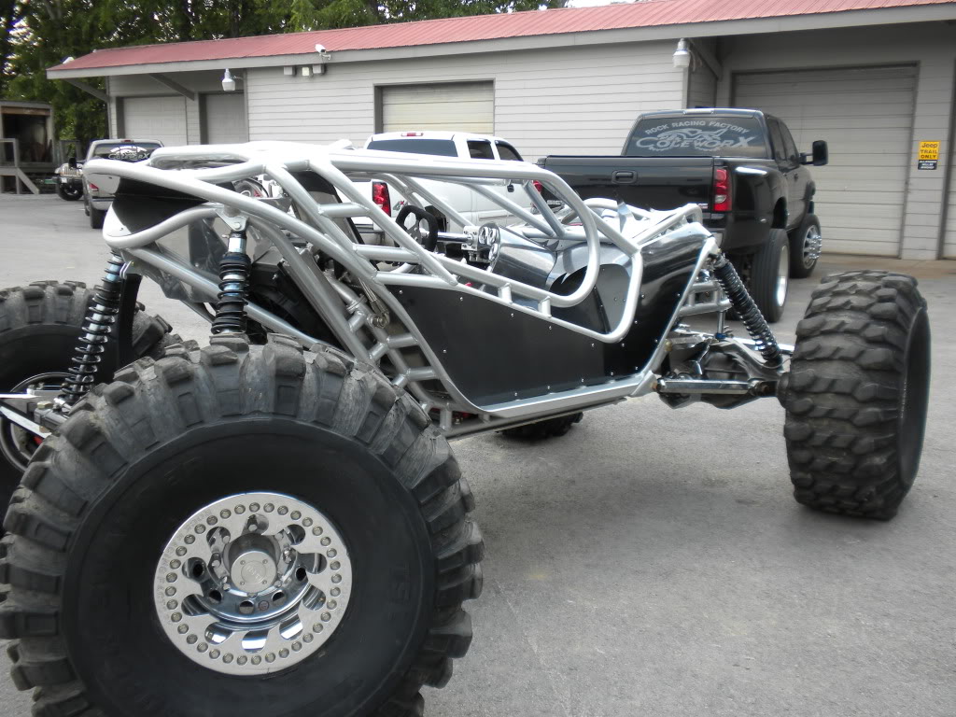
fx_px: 1022
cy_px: 358
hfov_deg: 50.1
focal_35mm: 37
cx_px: 478
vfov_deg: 38.7
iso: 64
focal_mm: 6.6
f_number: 3.5
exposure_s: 1/120
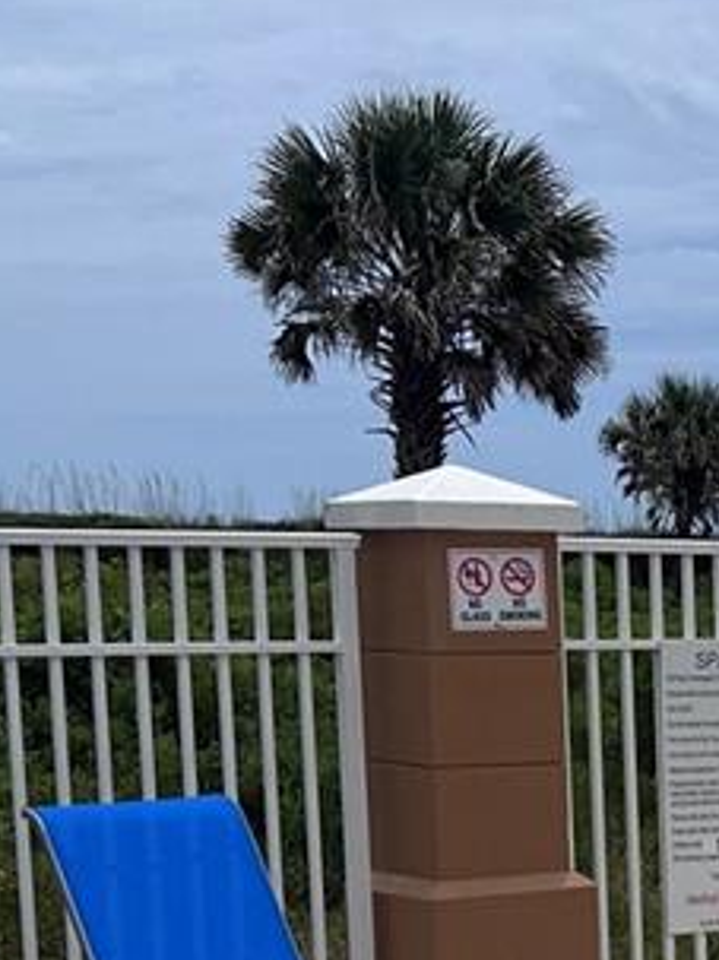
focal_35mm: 103
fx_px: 2855
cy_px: 1017
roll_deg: -0.5
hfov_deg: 13.1
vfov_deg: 18.5
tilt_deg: -8.5
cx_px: 1238
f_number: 1.5
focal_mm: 5.7
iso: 50
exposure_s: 1/12658
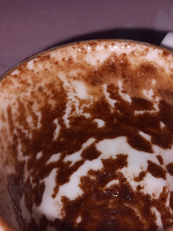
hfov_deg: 28.0
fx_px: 347
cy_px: 143
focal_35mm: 52
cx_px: 101
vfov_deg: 36.6
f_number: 1.8
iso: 25
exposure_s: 1/100
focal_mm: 4
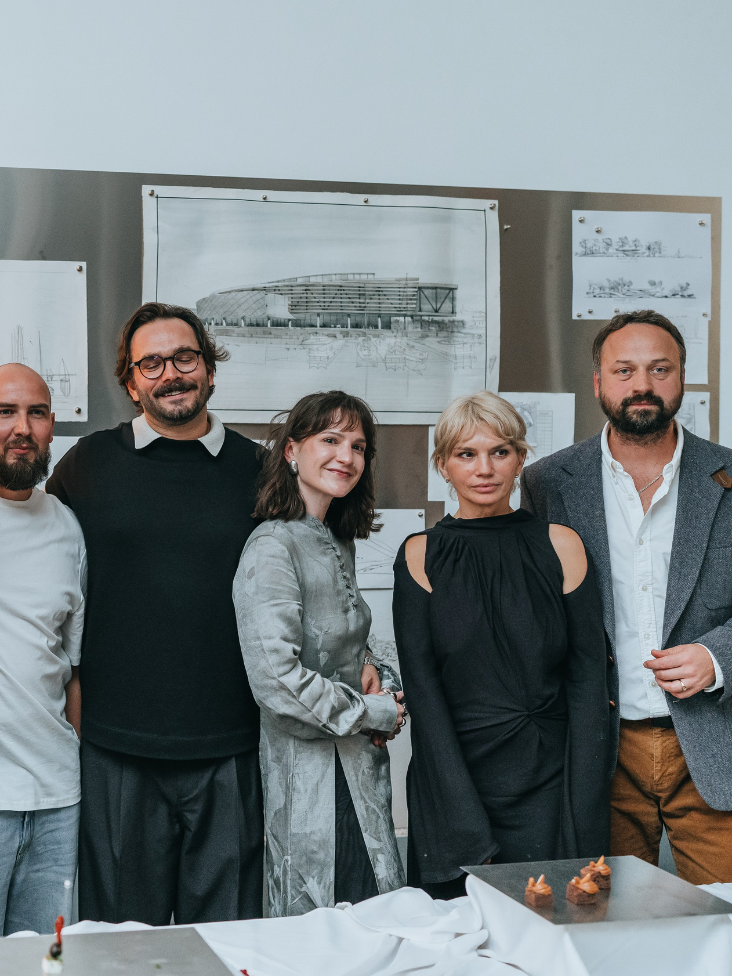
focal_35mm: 53
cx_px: 114
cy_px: 488
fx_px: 1494
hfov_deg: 26.8
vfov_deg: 36.2
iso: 1600
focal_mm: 35
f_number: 2.5
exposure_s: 1/160
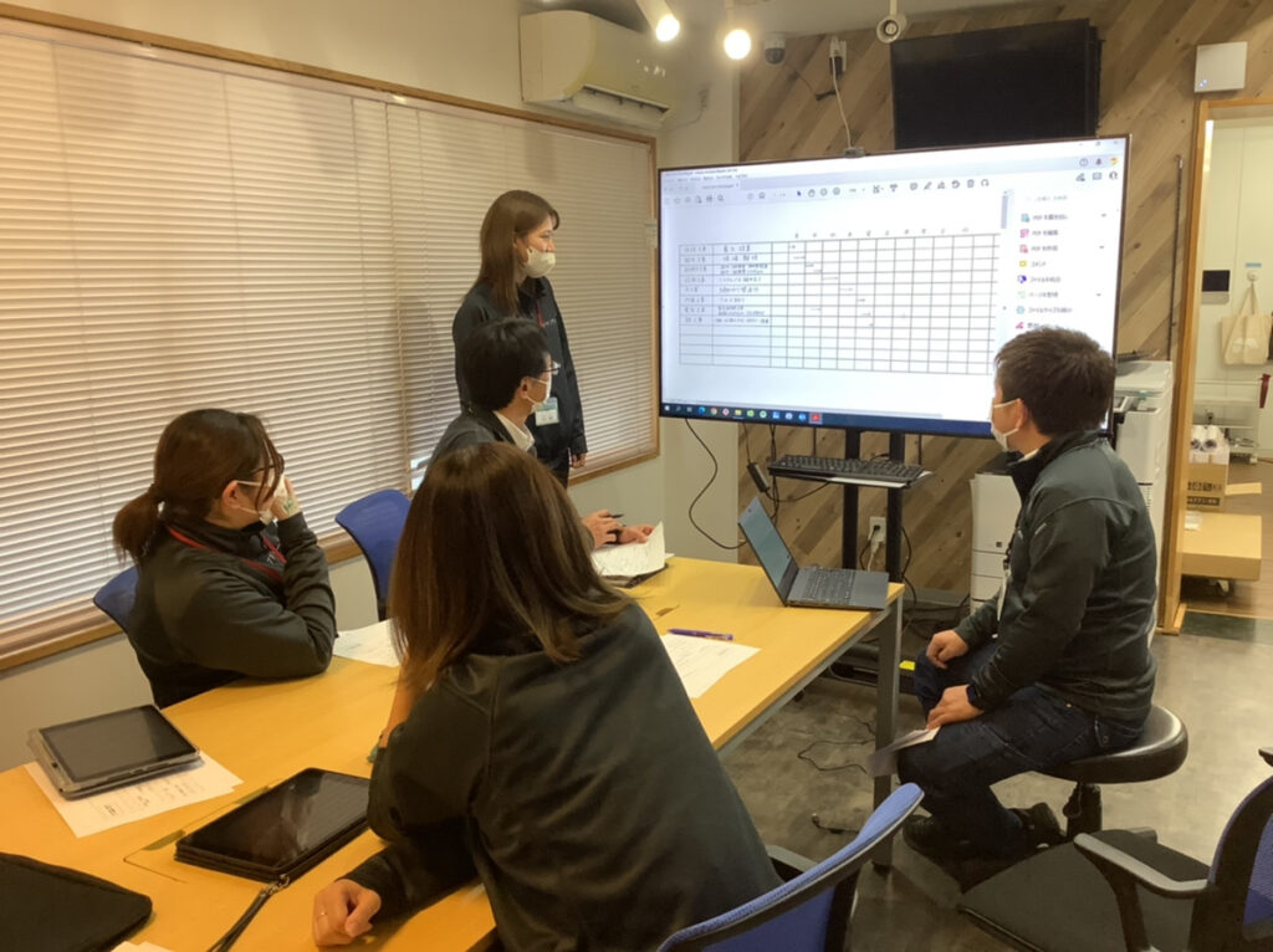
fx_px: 1139
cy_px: 476
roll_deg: -0.1
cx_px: 636
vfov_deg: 45.4
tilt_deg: -10.3
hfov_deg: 58.4
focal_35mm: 31
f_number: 2.4
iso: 100
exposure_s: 1/50
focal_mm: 3.3
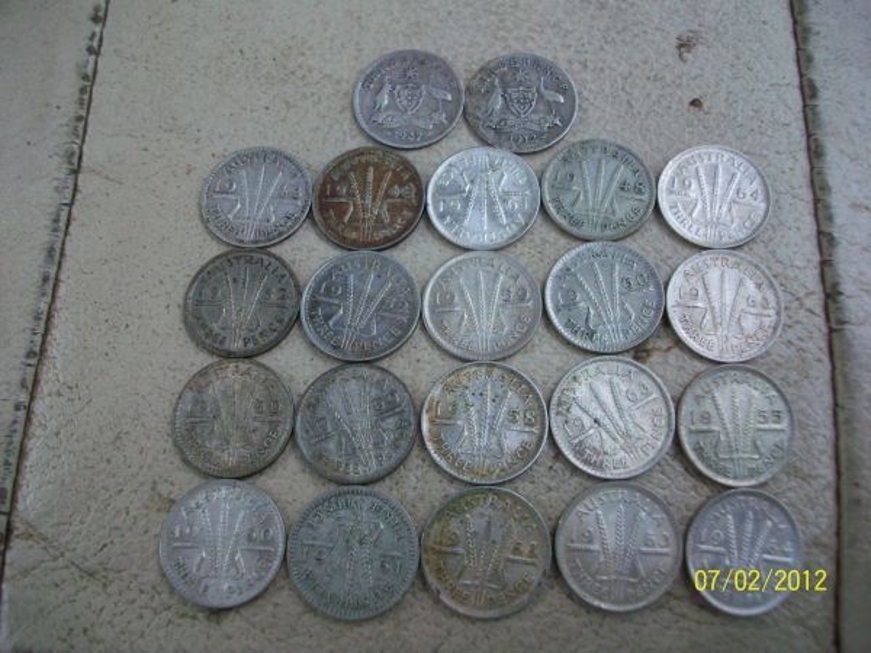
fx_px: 805
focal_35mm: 32
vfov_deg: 44.2
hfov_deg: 56.8
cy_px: 326
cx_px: 436
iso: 64
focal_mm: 5.7
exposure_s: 1/160
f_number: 2.8
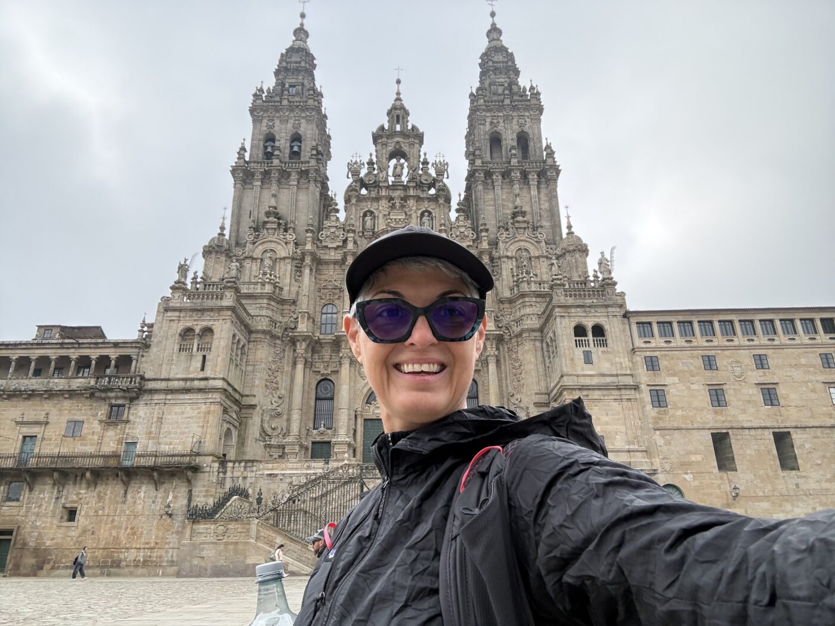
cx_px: 418
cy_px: 313
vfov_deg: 58.9
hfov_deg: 73.9
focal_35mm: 23
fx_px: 555
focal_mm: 2.69
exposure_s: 1/429
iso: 40
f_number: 1.9
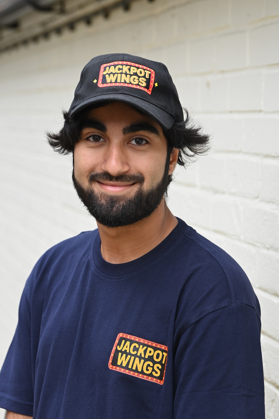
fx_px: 1407
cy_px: 211
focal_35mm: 121
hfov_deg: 11.3
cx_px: 139
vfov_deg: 16.9
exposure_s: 1/400
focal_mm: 120
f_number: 6.3
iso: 800
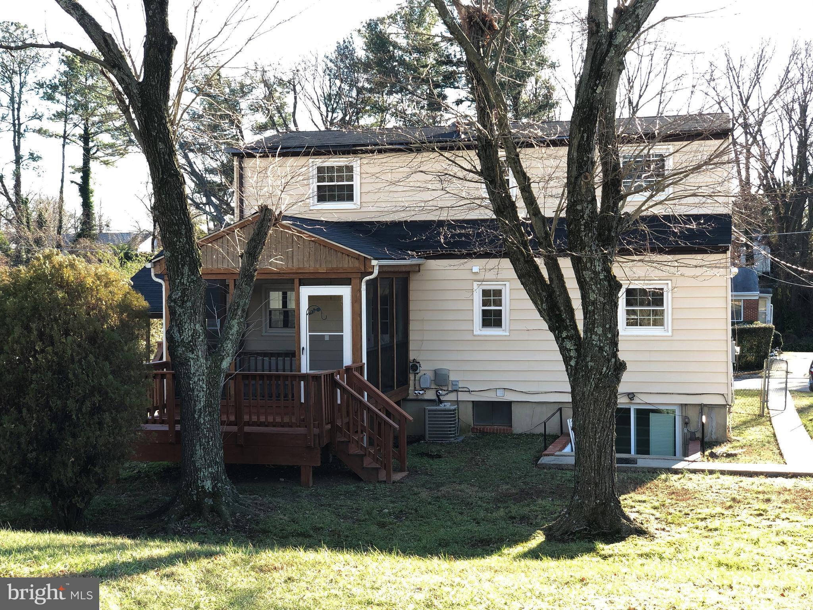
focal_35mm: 52
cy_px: 305
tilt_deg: -1.0
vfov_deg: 28.0
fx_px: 1221
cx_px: 406
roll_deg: +1.0
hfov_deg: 36.8
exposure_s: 1/120
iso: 25
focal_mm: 6
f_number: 2.4
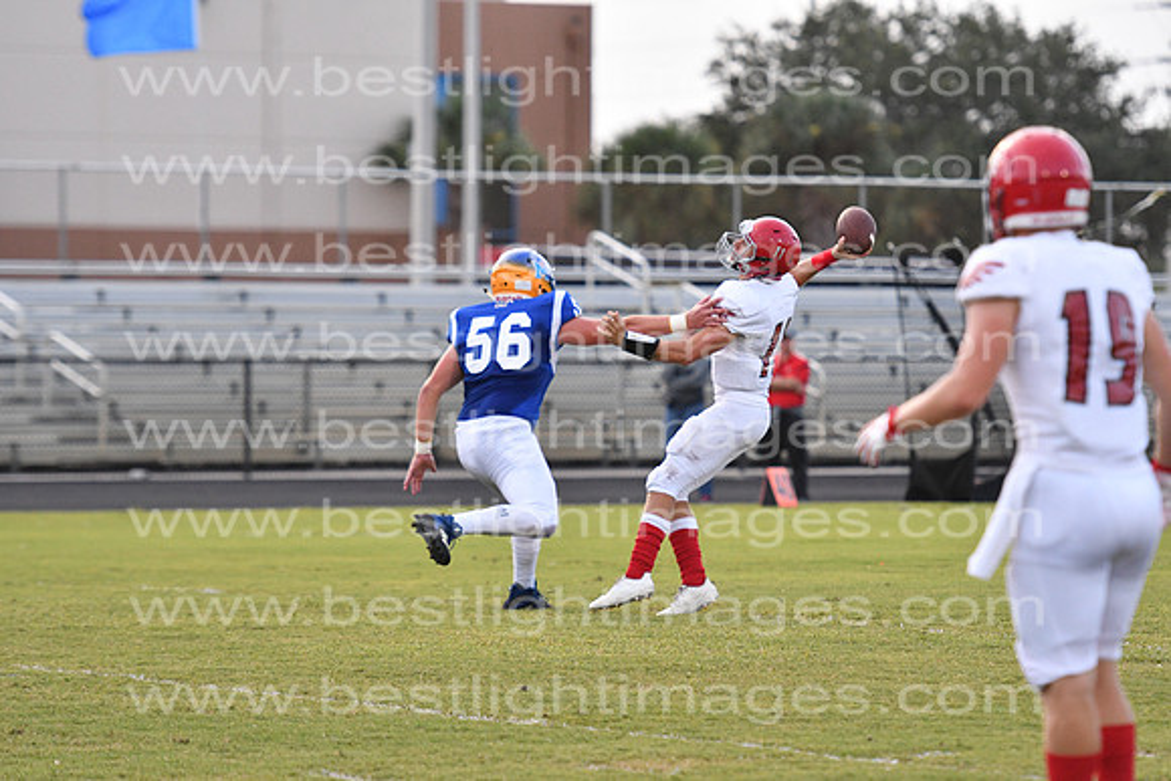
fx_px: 7564
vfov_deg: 5.9
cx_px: 586
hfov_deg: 8.9
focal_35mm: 232
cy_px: 390
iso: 1600
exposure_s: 1/1250
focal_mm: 155
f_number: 3.2
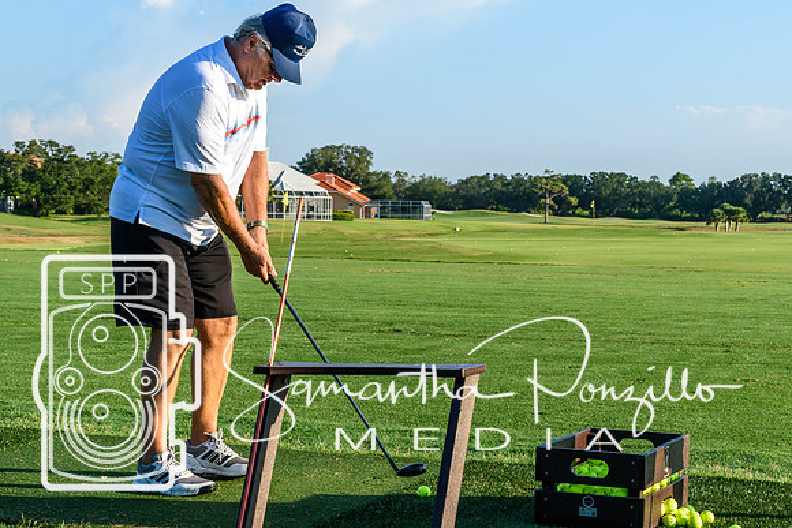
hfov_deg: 24.6
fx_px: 1815
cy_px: 264
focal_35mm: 82
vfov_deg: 16.6
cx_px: 396
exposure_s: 1/320
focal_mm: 55
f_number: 9
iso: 200
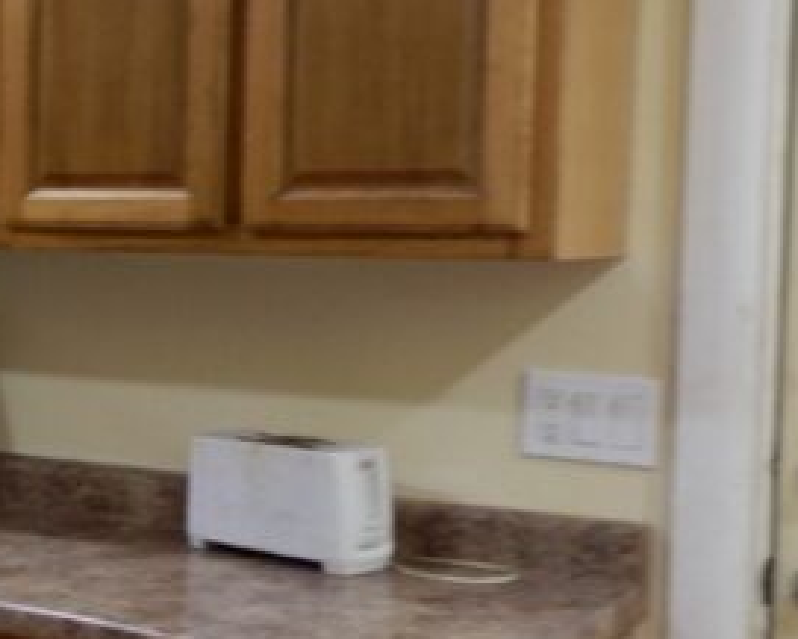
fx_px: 1701
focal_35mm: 72
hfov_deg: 22.8
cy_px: 353
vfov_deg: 21.3
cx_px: -300
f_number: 3
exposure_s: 1/30
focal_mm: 4.5
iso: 200
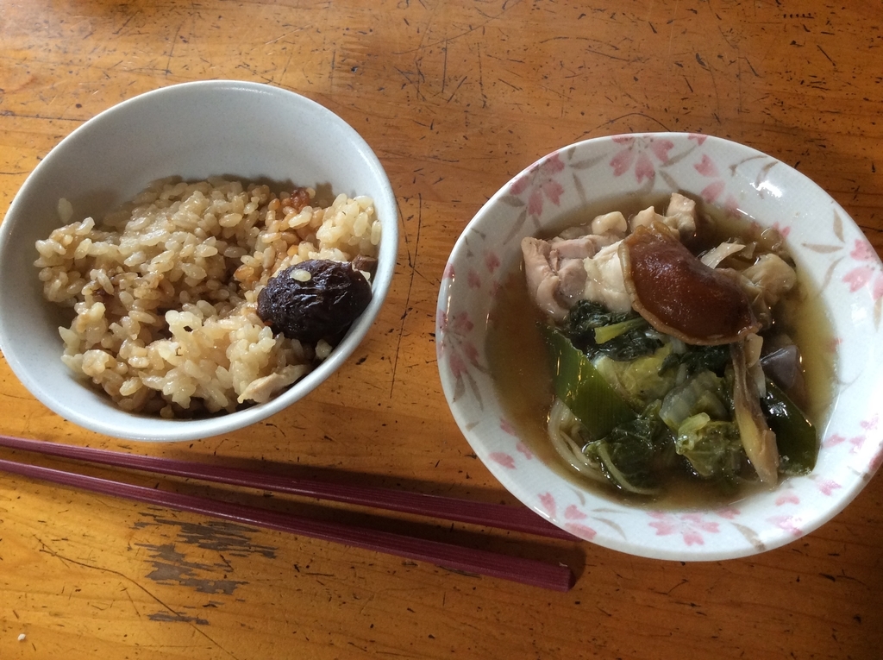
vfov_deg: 44.1
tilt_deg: -66.6
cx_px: 442
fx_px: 815
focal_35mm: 32
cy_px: 330
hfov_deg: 56.9
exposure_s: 1/24
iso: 100
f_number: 2.4
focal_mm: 3.3
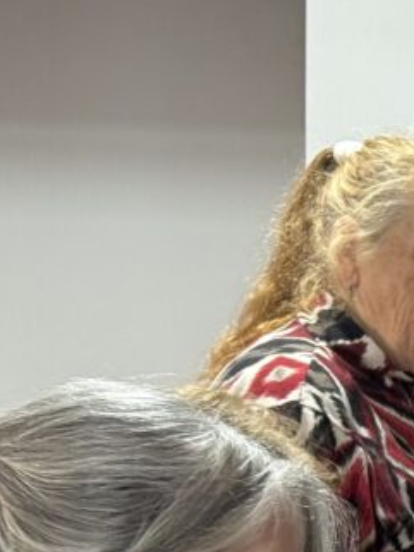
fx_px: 2438
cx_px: 833
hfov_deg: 9.1
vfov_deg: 12.8
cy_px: 483
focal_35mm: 153
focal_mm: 6.76
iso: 200
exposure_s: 1/50
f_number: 1.78
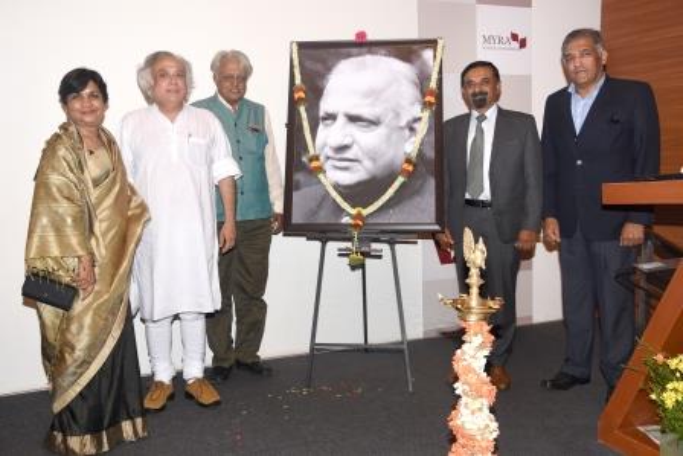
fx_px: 683
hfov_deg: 53.1
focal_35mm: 36
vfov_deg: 36.9
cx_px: 342
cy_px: 228
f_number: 5.6
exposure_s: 1/125
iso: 250
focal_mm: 24
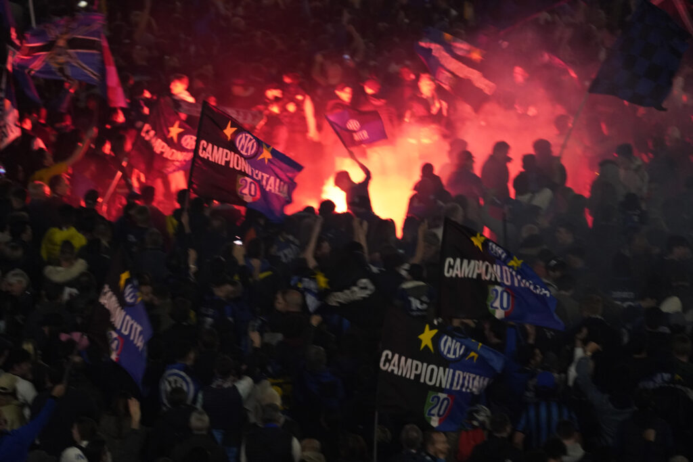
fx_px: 5775
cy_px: 231
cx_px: 346
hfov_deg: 6.9
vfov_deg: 4.6
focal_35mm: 300
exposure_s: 1/100
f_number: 2.8
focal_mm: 300
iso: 5000
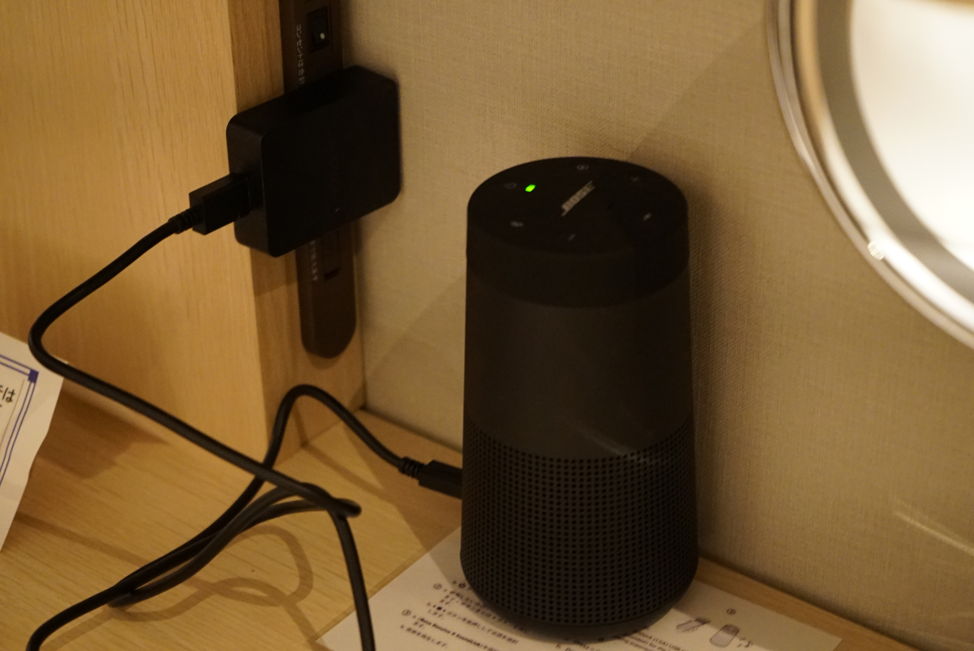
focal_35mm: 70
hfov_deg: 28.8
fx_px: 1895
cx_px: 487
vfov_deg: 19.5
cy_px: 326
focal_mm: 70
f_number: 5.6
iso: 10000
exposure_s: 1/80
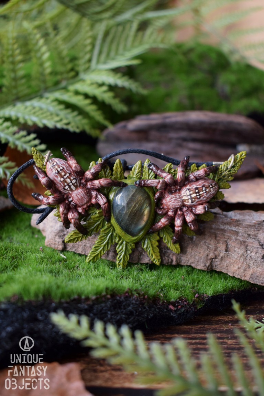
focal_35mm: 44
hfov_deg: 30.8
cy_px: 198
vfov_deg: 45.0
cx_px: 132
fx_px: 478
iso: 1100
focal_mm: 29
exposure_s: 1/60
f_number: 4.2
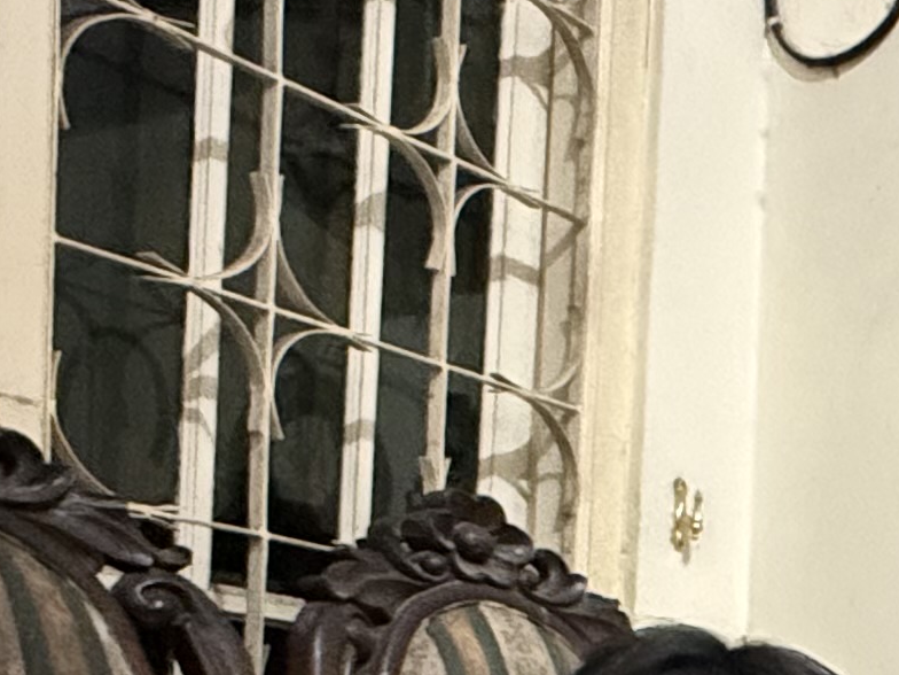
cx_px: 1666
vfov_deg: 18.1
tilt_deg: -4.6
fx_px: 1870
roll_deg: -4.8
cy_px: 1021
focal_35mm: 72
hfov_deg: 19.4
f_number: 2.2
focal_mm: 2.22
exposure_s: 1/33
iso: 1250
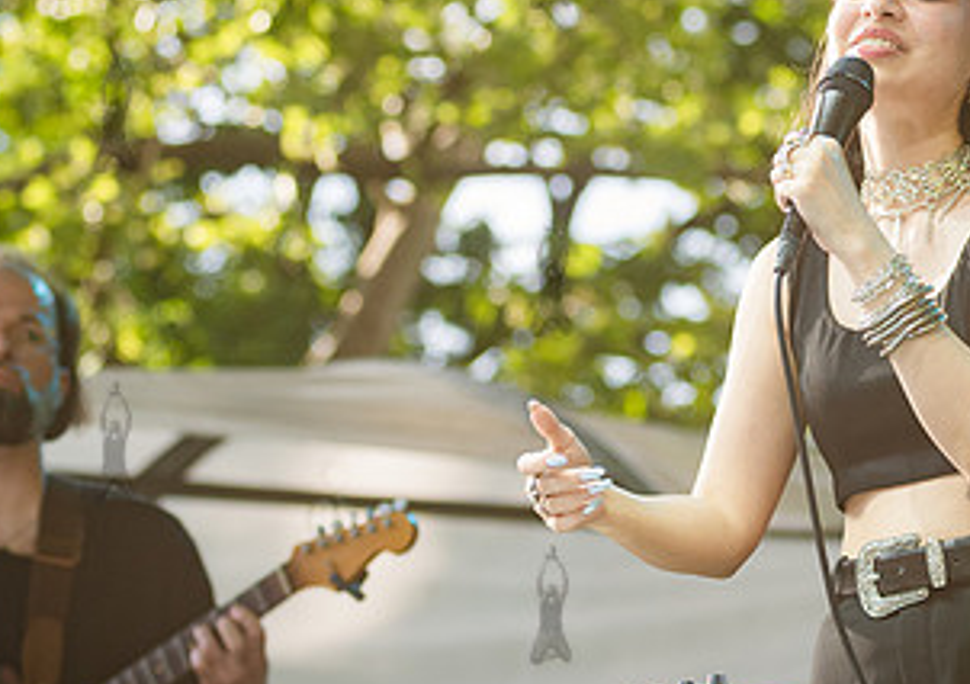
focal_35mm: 219
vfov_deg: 6.5
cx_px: 653
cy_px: 241
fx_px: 6008
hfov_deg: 9.2
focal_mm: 92
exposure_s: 1/1000
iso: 500
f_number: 4
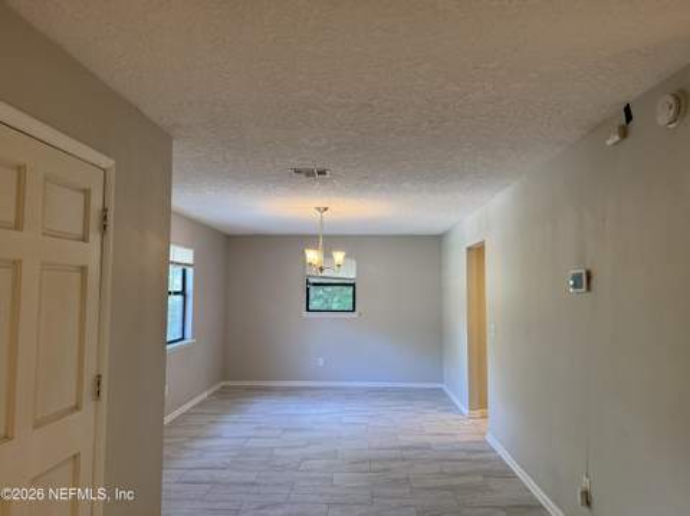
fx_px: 478
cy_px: 258
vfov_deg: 56.7
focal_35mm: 24
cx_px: 345
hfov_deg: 71.7
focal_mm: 6.76
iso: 250
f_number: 1.78
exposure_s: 1/120
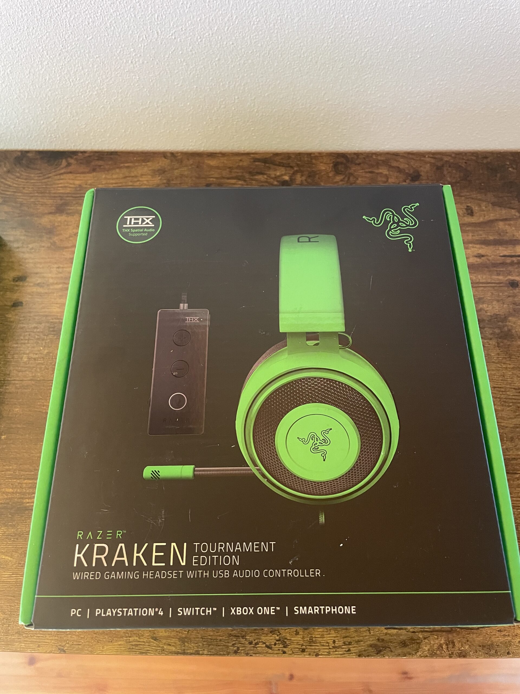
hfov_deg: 53.1
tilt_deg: -66.3
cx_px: 260
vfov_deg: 67.3
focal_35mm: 26
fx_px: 521
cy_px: 347
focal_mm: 4.2
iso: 500
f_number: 1.6
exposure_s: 1/56
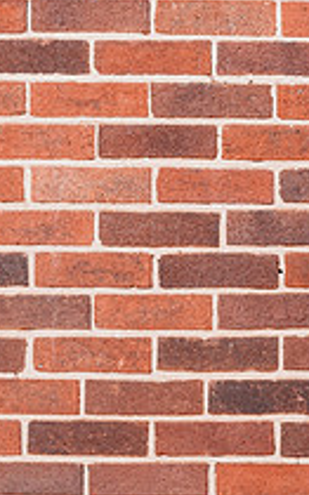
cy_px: 138
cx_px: 425
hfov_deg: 5.3
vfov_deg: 8.5
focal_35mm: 246
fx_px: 3319
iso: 100
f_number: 2.5
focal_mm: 85
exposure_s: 1/160
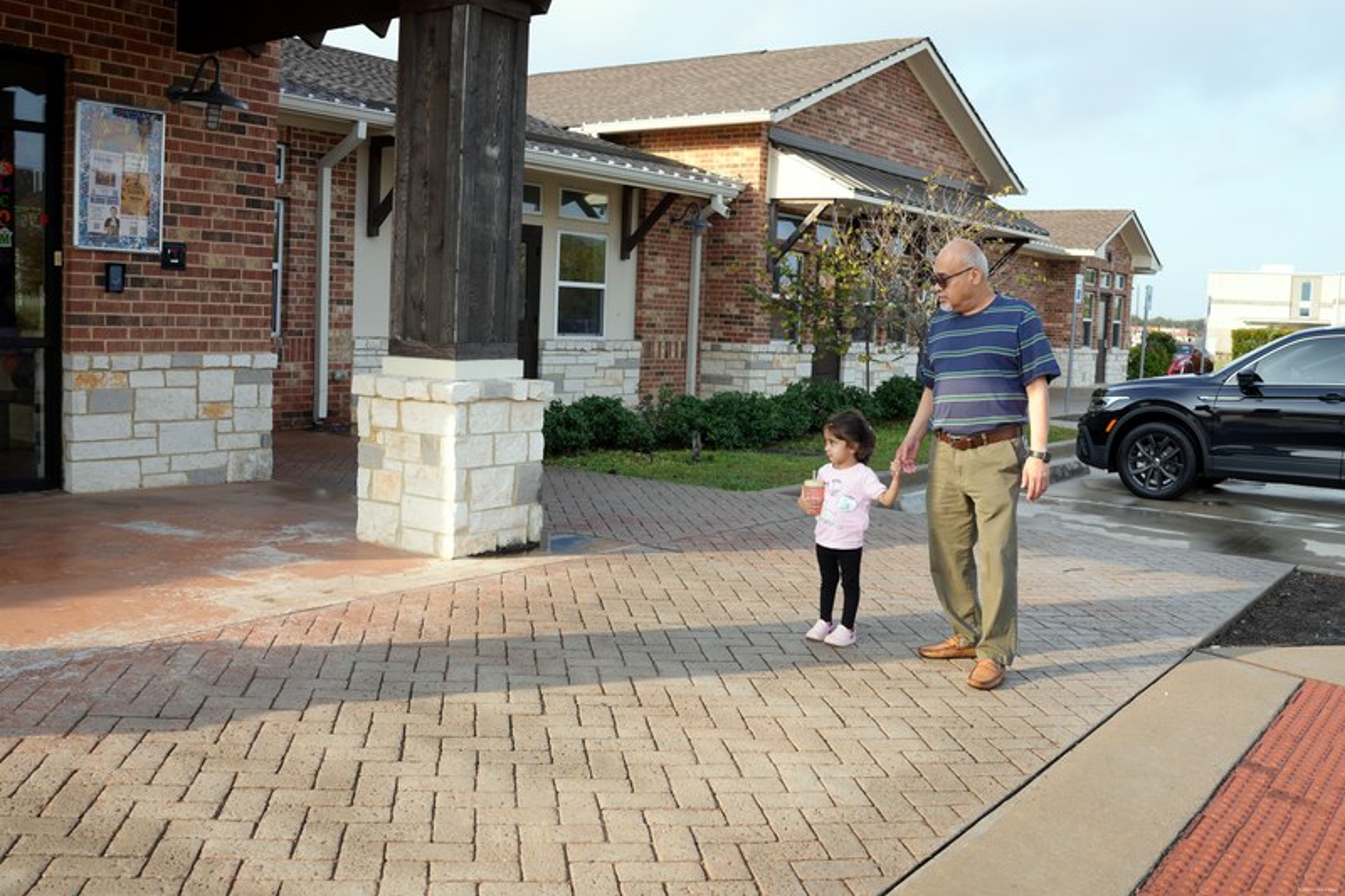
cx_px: 672
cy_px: 448
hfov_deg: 55.1
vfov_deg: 38.3
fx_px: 1289
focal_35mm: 34
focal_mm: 23
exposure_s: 1/250
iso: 100
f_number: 4
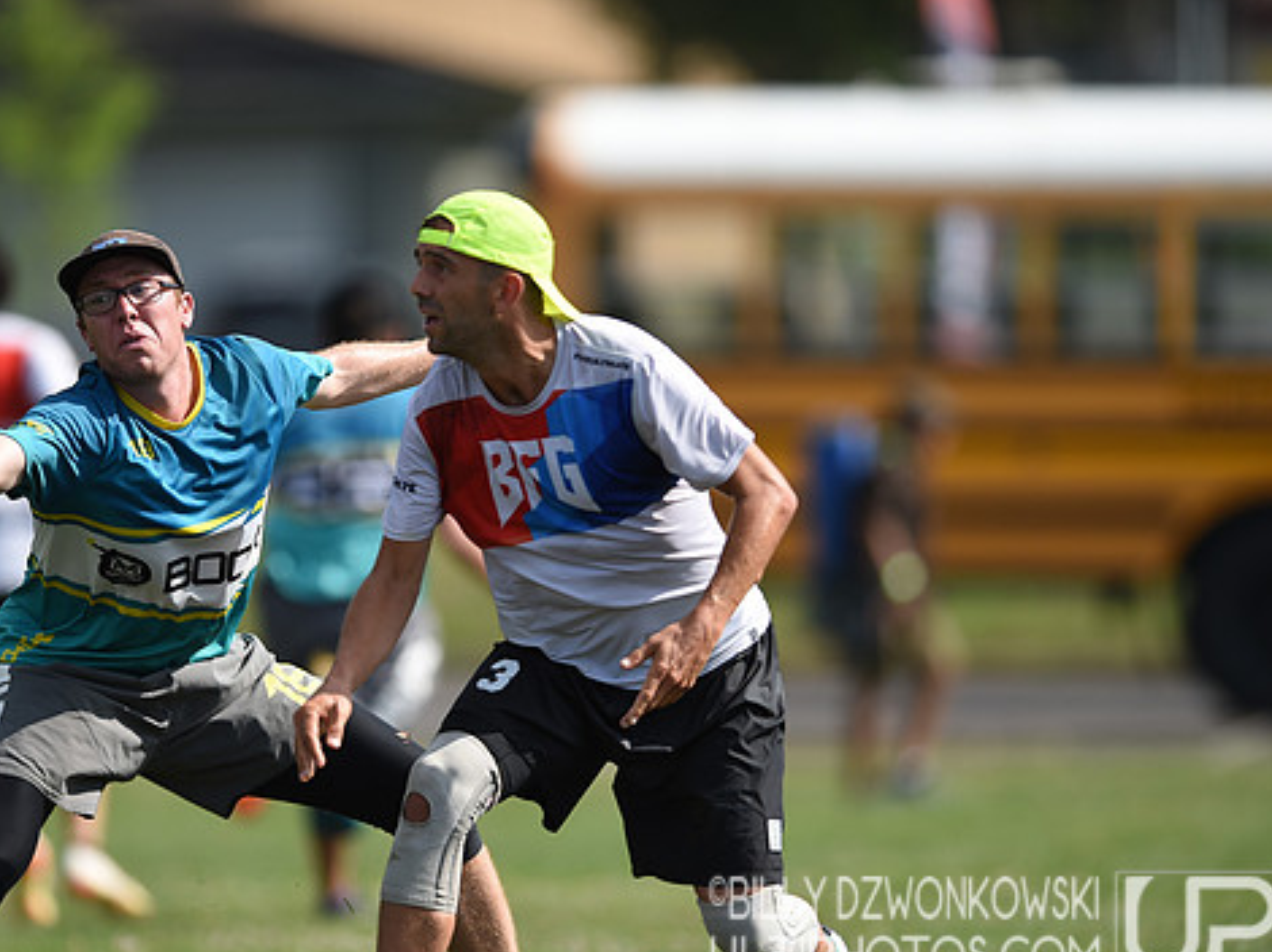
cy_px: 488
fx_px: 17409
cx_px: 536
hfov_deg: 4.2
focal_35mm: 474
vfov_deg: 3.1
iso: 100
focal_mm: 400
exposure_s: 1/1600
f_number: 2.8
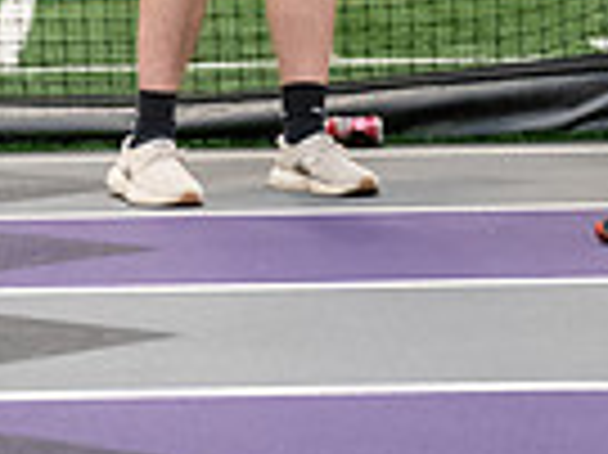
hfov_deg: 8.5
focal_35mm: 232
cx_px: 149
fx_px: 4071
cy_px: -227
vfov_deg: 6.3
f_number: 3.2
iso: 2500
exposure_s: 1/200
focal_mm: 56
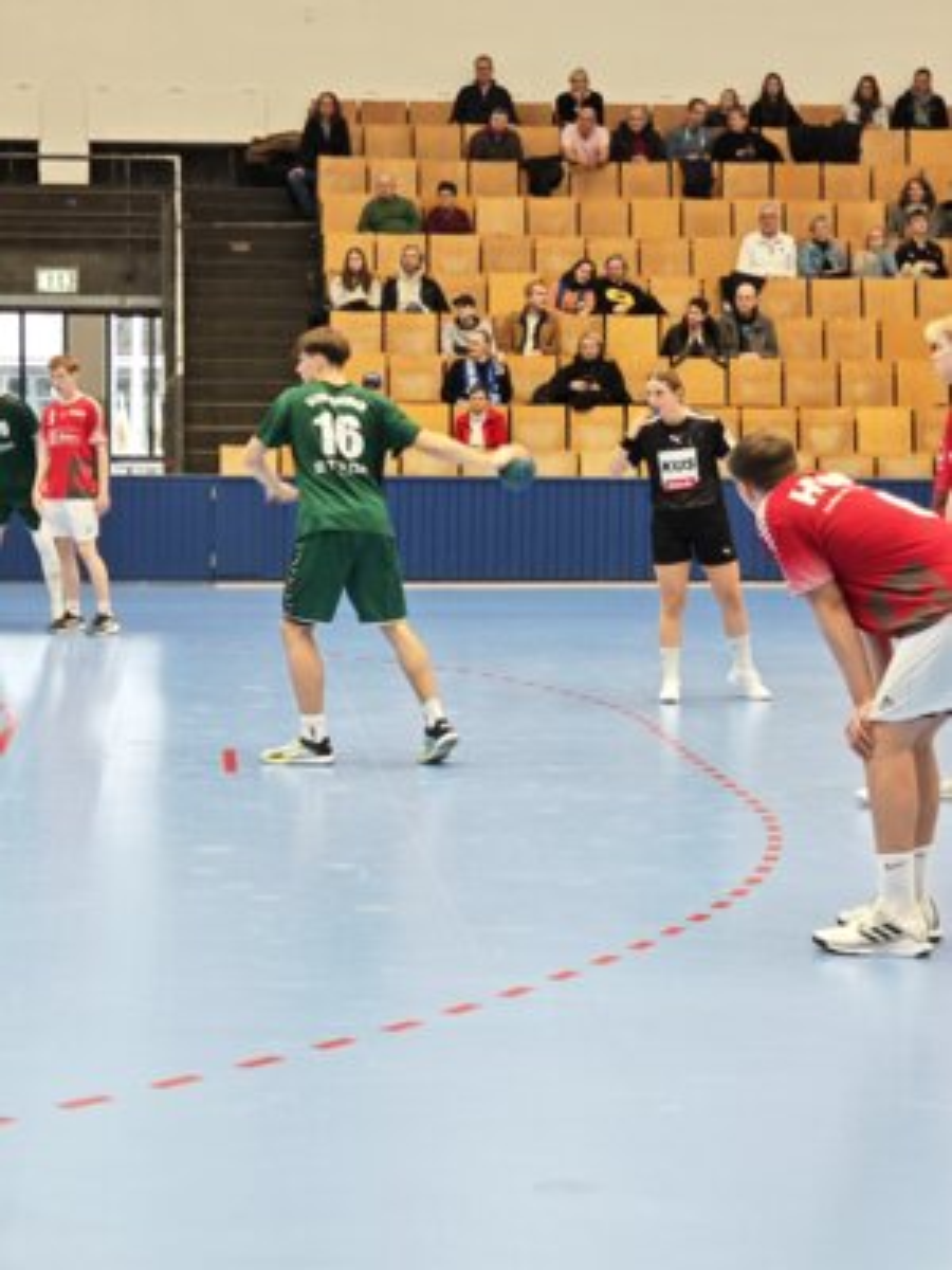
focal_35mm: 75
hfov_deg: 19.6
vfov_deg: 26.0
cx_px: 476
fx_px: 2750
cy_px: 635
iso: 250
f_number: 2
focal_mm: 7.06
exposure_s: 1/53.1
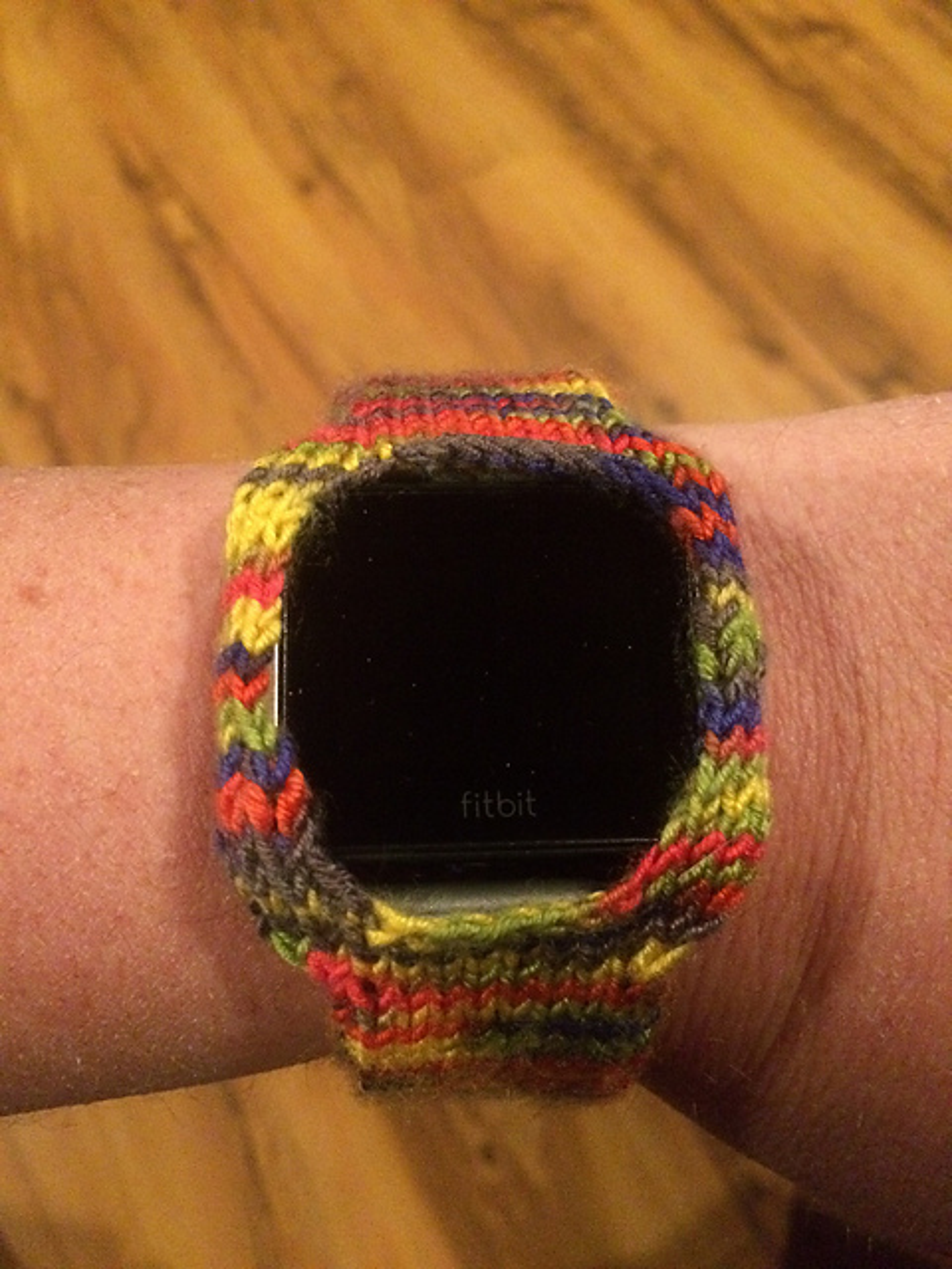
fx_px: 1063
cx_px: 476
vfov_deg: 61.7
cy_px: 634
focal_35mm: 29
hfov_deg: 48.2
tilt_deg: -60.6
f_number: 2.2
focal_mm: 4.15
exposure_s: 1/15
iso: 640
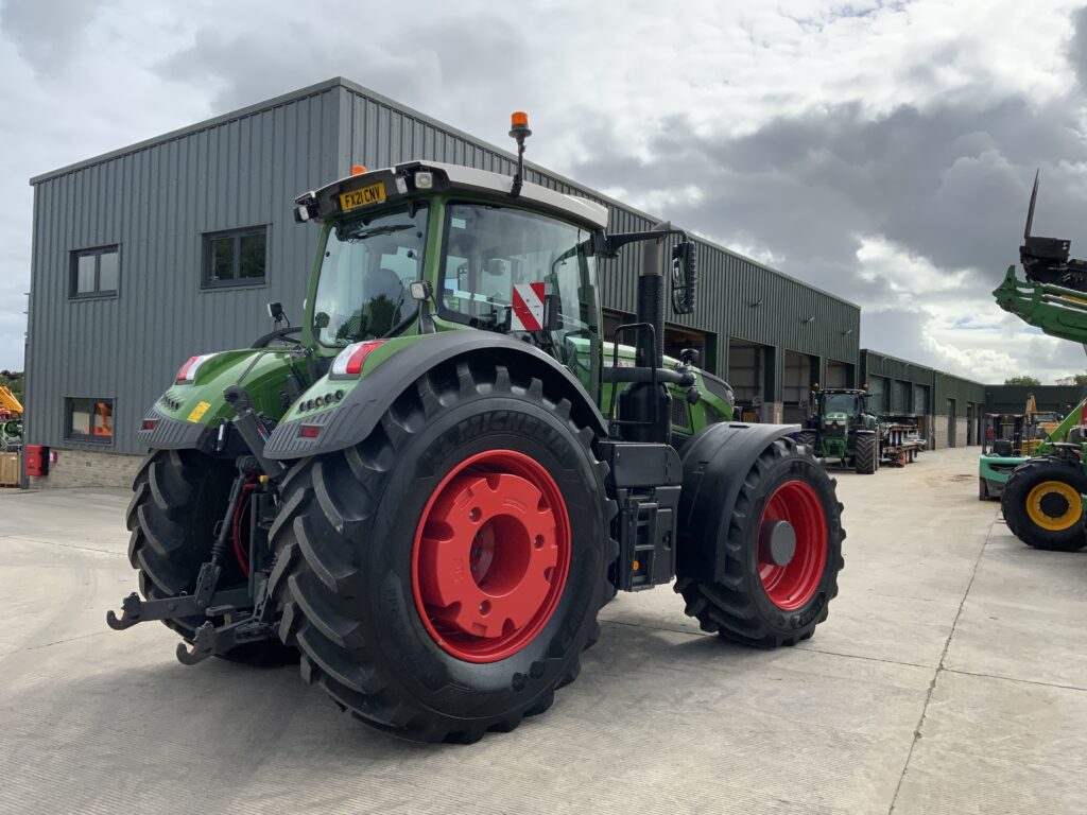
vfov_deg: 48.2
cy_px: 408
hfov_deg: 61.7
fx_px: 911
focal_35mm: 29
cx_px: 544
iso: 20
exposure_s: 1/1984
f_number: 1.8
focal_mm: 3
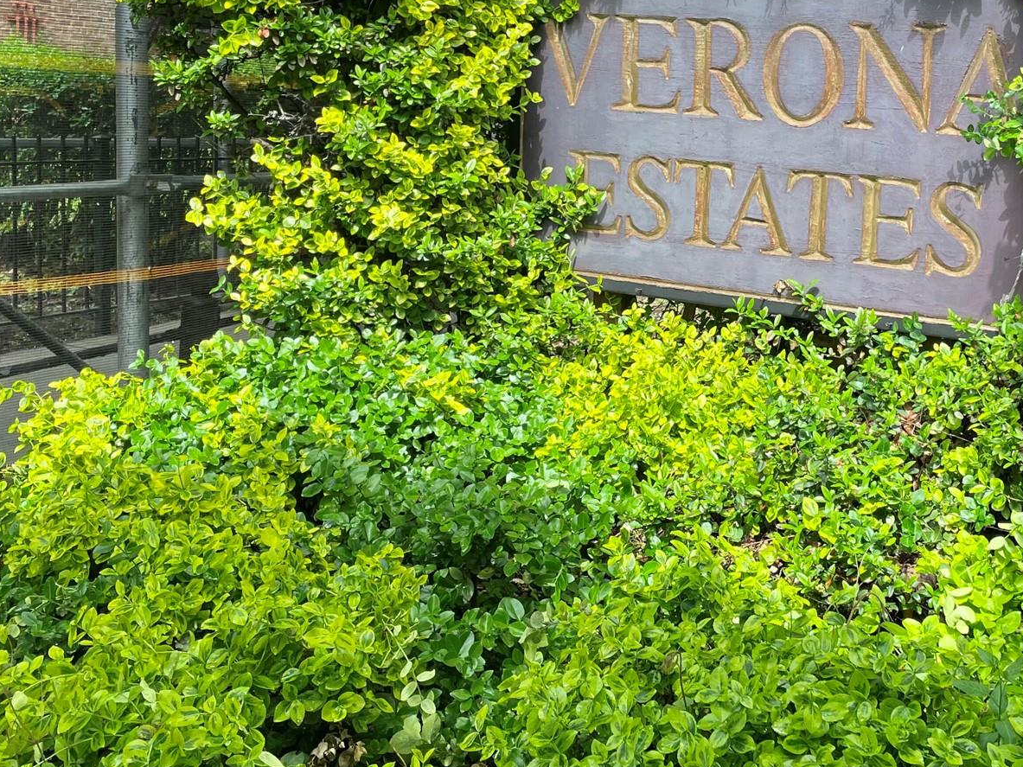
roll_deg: -2.2
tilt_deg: -5.8
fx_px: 1330
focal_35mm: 45
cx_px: 683
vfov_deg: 31.7
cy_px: 210
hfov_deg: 41.5
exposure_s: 1/467
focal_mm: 4.2
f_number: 1.6
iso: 32
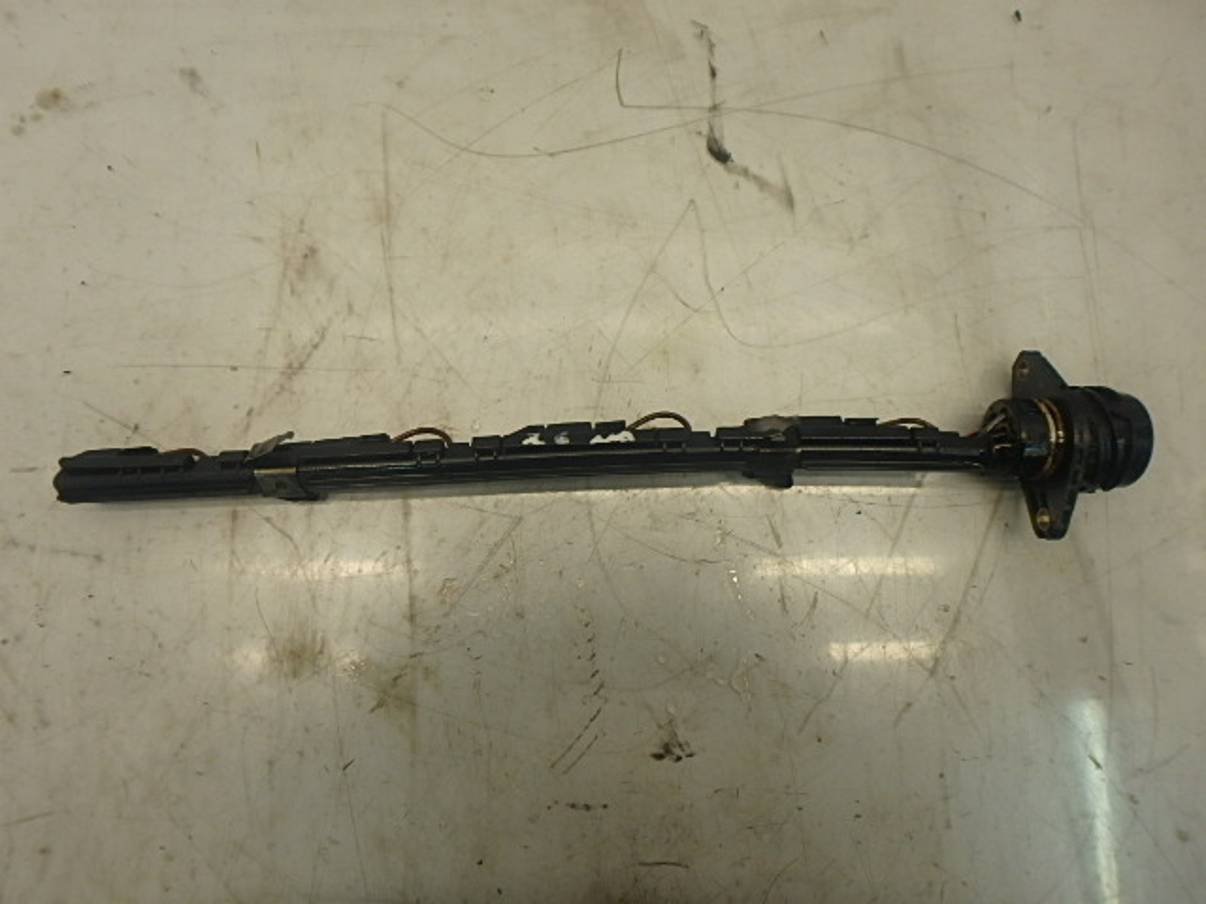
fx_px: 732
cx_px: 603
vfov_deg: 63.4
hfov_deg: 79.0
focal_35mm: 21
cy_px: 452
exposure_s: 1/60
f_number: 3.5
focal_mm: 3.7
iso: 200
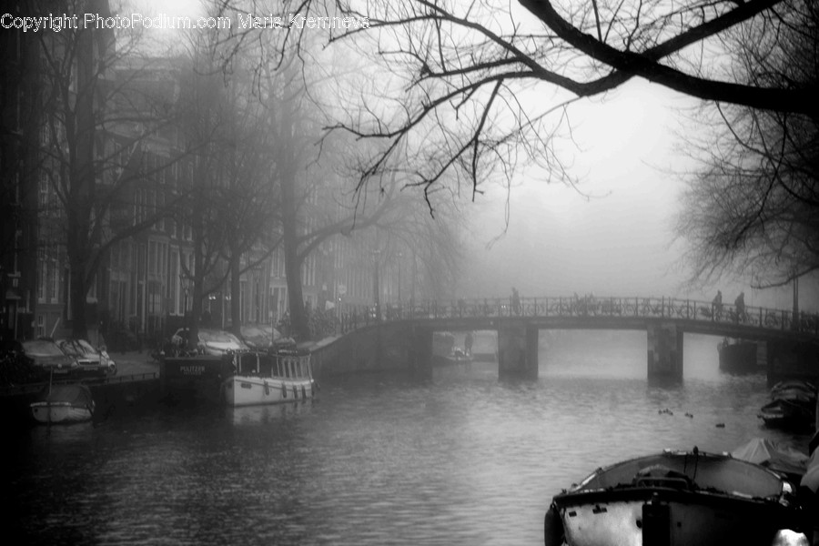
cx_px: 410
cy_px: 273
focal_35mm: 105
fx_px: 2389
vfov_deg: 13.0
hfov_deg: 19.5
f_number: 5.3
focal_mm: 105
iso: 450
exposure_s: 1/30
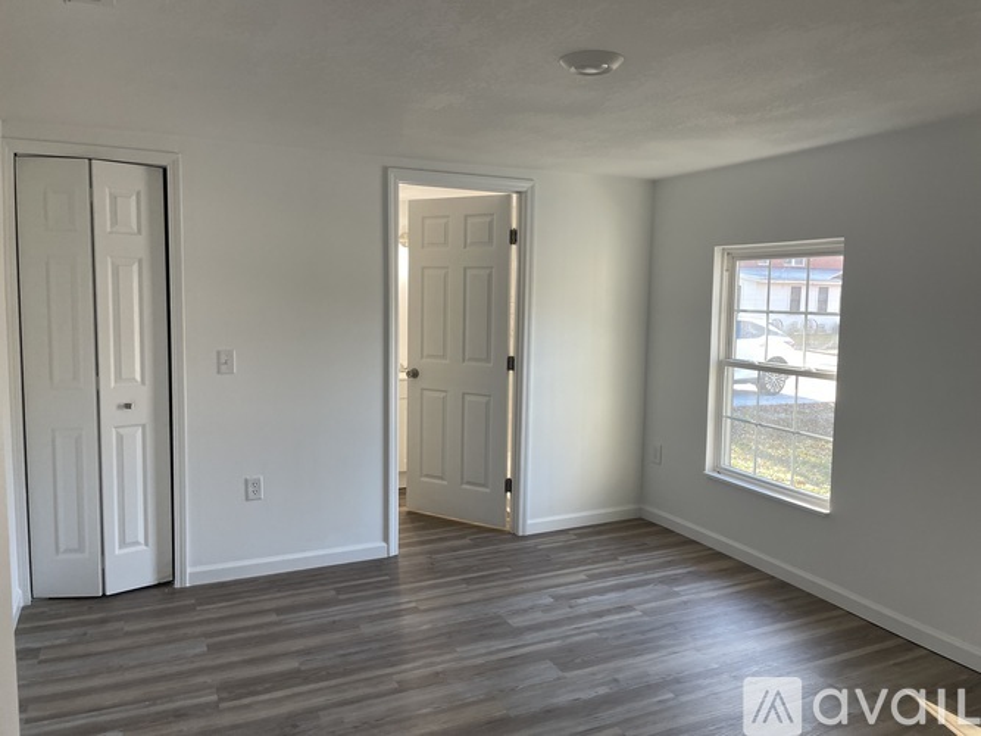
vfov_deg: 53.0
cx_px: 490
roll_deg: -1.0
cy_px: 368
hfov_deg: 67.3
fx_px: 737
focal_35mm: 26
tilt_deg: -5.8
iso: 100
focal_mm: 4.2
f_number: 1.6
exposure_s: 1/120
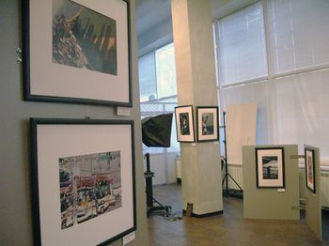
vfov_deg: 40.7
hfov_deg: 52.7
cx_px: 164
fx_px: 332
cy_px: 123
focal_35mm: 35
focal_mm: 5.8
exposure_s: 1/40
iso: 320
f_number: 2.6
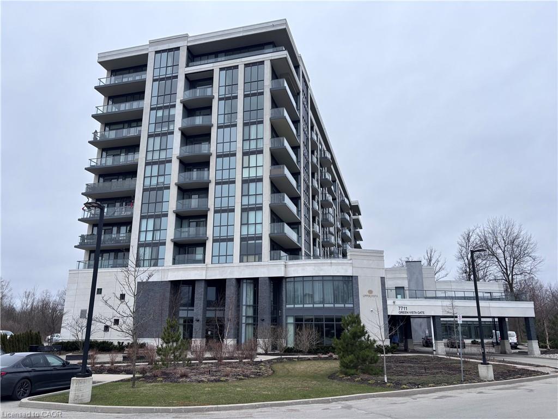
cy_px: 210
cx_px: 279
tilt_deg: +15.3
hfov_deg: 67.3
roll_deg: -0.2
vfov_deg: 53.1
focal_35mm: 26
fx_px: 419
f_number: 1.6
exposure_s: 1/2571
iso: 50
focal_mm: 5.96
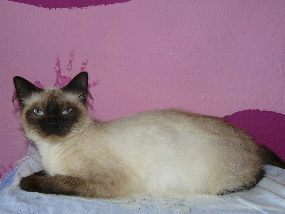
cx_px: 117
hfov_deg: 41.9
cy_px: 129
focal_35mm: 45
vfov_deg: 32.1
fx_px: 370
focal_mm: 6
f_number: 2.8
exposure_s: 1/30
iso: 100
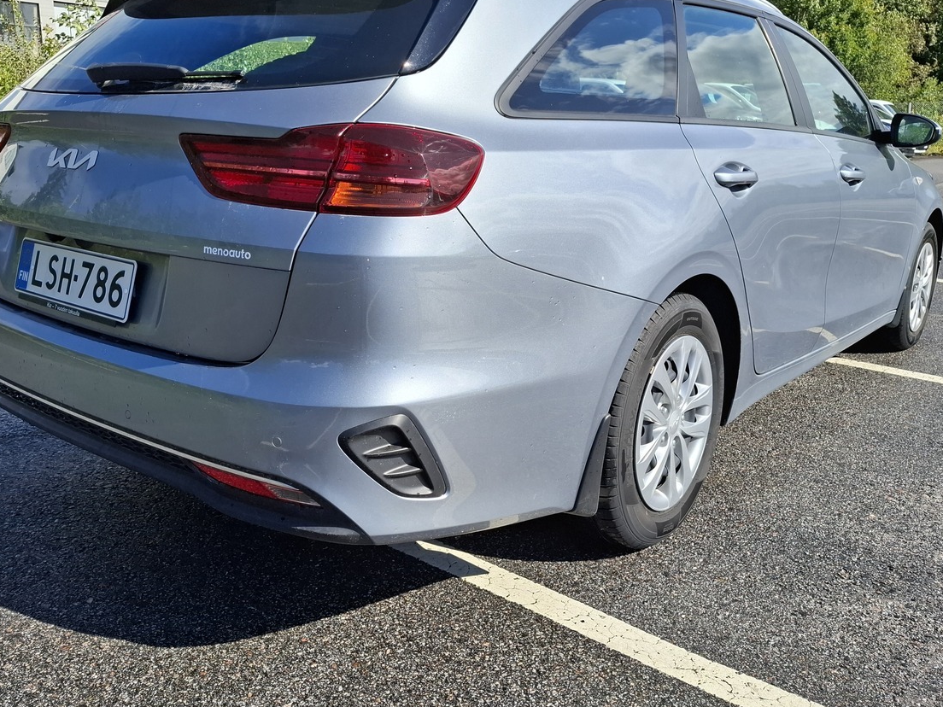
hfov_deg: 59.9
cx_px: 439
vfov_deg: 46.6
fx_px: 817
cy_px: 291
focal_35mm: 30
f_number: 1.8
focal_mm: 5.54
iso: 50
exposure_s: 1/2049
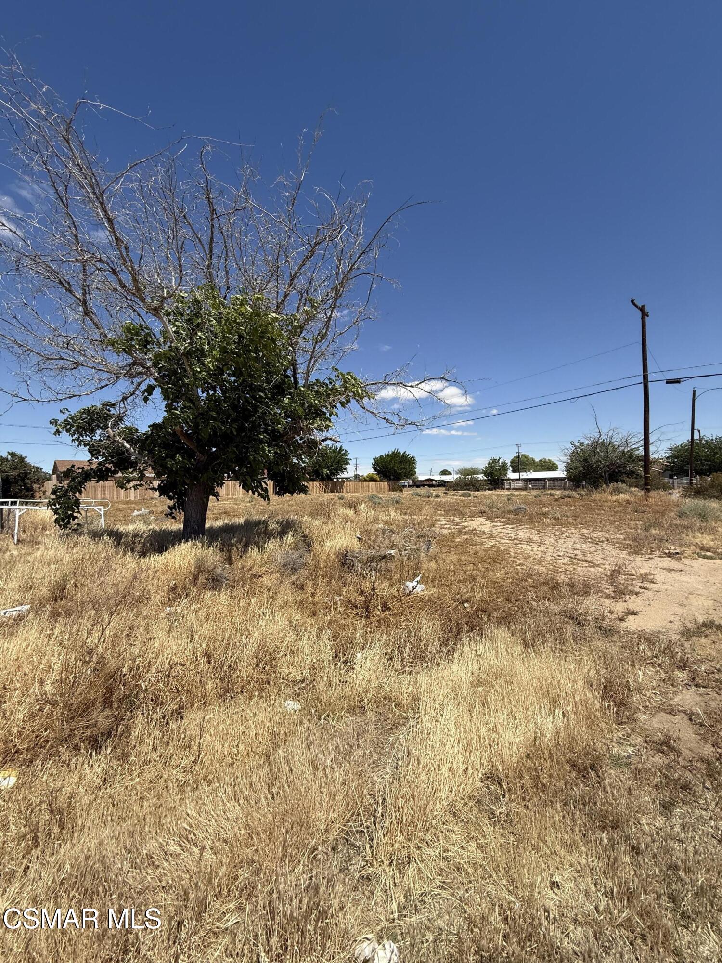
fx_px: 389
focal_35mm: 14
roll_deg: +1.7
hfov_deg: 85.7
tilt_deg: +2.0
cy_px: 482
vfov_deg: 102.1
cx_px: 361
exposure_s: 1/2841
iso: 50
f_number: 2.2
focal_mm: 2.22
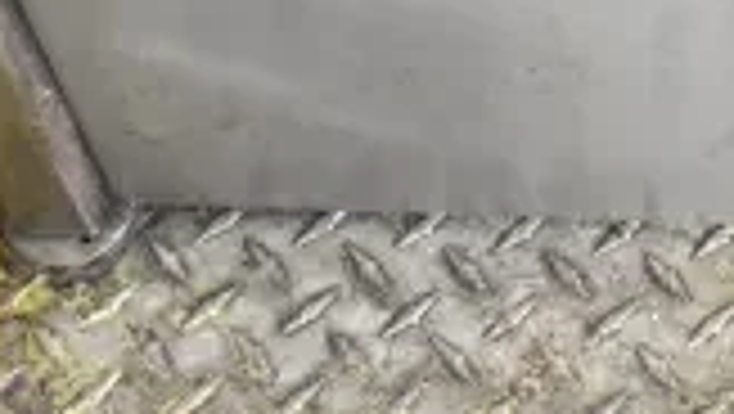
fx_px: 2980
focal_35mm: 153
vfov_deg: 7.5
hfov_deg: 13.3
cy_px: -493
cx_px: 1063
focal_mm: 26
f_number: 8
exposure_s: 1/250
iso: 6400
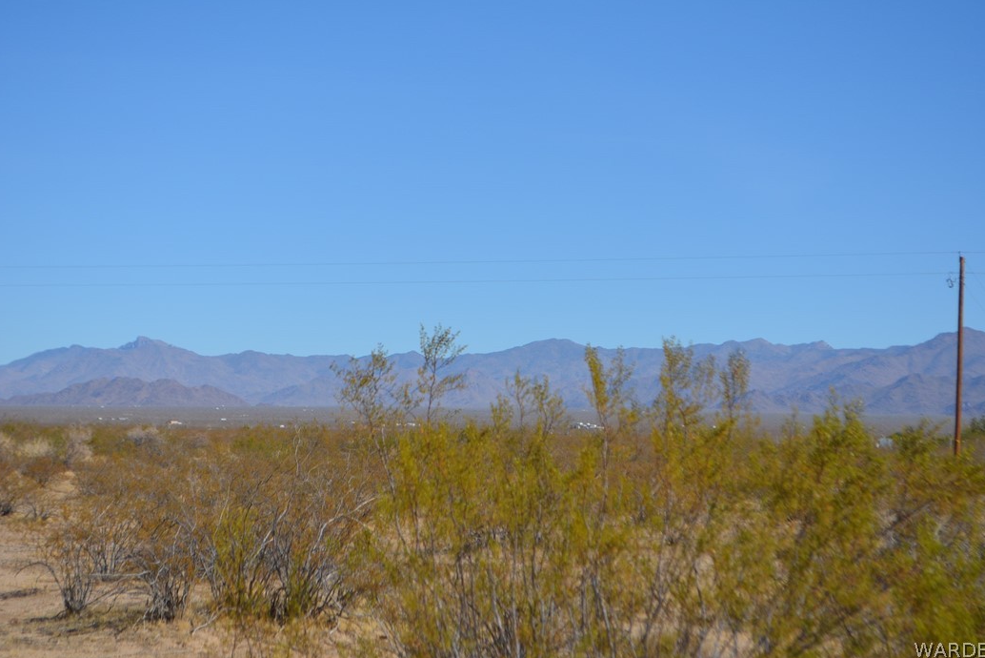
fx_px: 2368
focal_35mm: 87
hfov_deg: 23.5
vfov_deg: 15.8
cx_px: 492
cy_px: 320
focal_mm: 55
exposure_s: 1/2000
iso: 400
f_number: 7.1
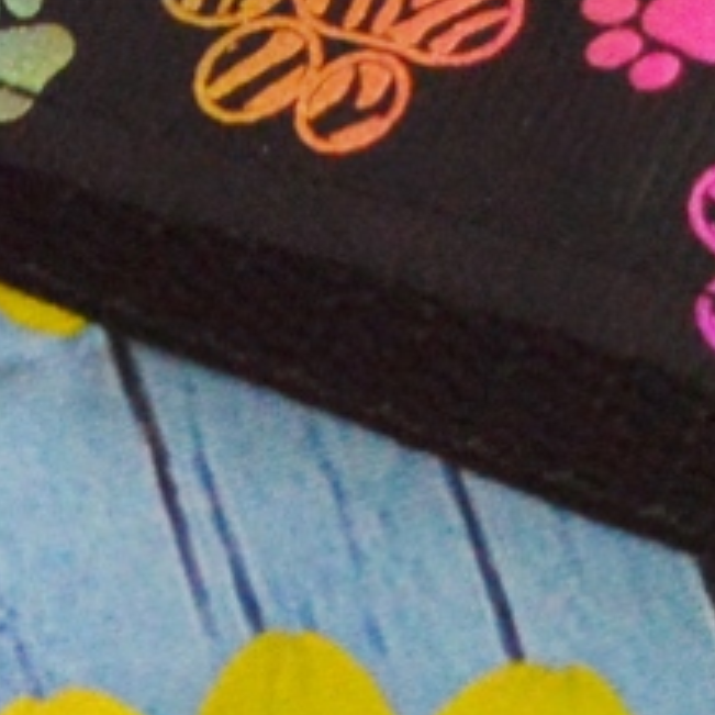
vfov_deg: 5.3
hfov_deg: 5.3
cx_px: -593
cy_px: -84
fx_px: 7626
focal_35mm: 326
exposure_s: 1/40
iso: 2000
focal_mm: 25
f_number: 4
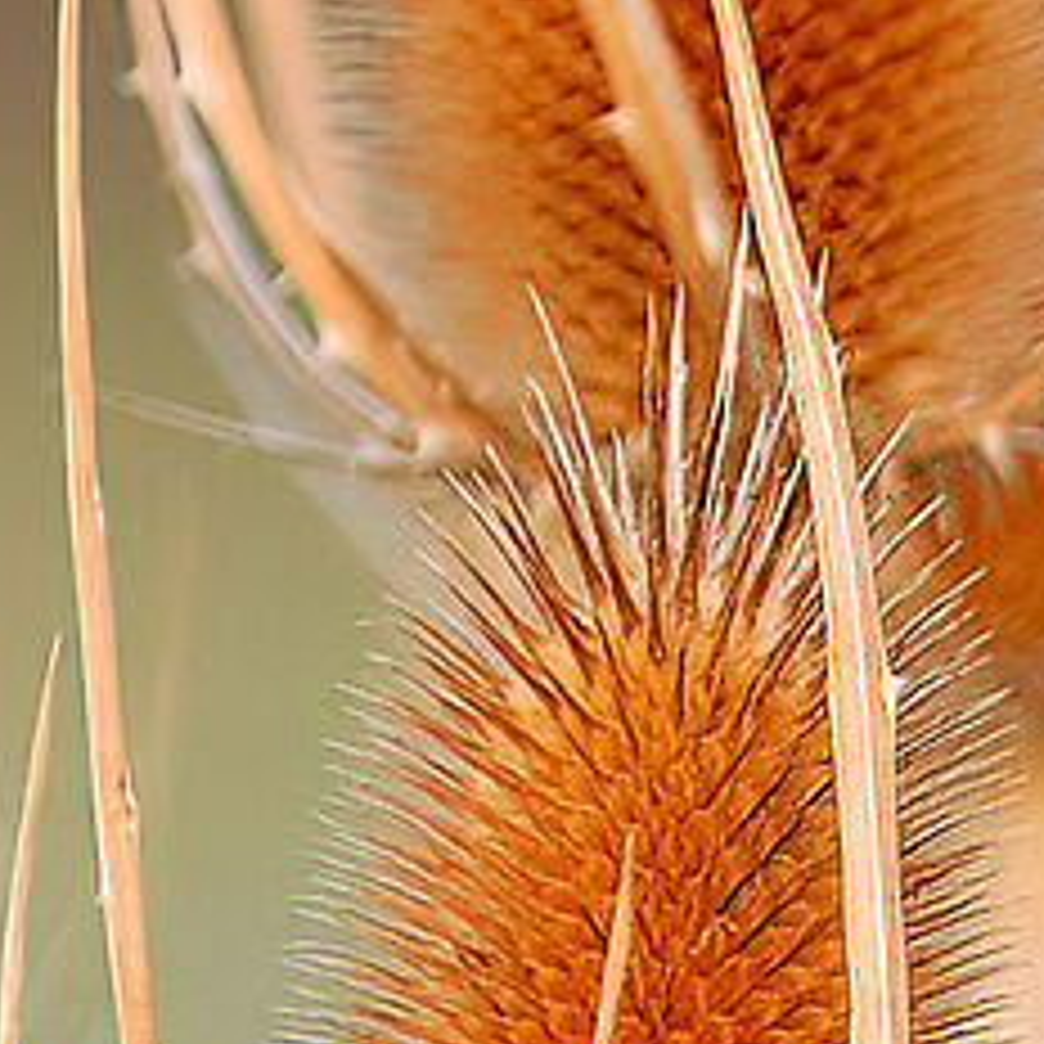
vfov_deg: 0.3
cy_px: 464
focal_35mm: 5194
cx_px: 4316
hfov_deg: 0.3
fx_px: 177227
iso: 1000
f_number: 6.3
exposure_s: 1/125
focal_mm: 394
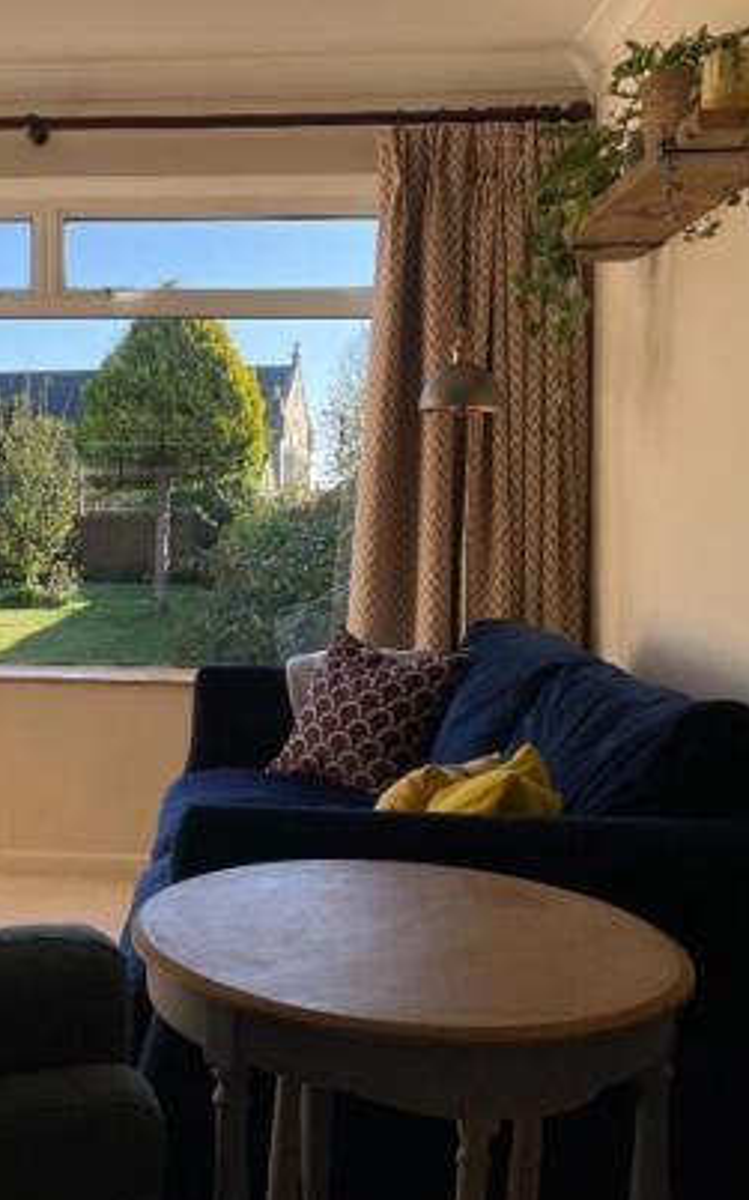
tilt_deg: -3.6
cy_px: 601
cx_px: 121
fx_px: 1307
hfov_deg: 30.9
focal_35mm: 40
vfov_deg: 49.3
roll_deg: -0.9
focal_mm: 4.2
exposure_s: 1/955
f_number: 1.6
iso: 32
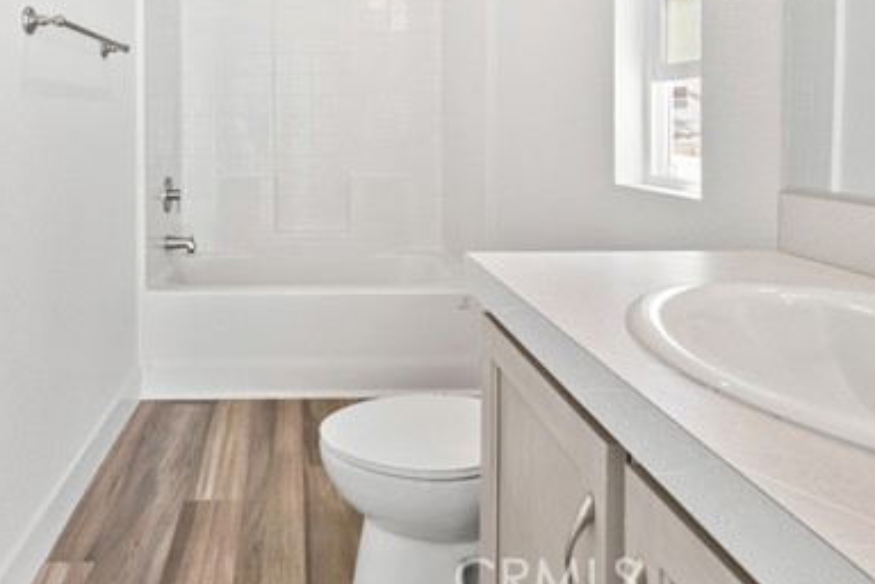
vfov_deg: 48.6
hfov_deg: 70.2
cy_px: 124
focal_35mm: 25
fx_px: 608
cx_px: 321
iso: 100
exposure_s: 1/3
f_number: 9
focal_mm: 10
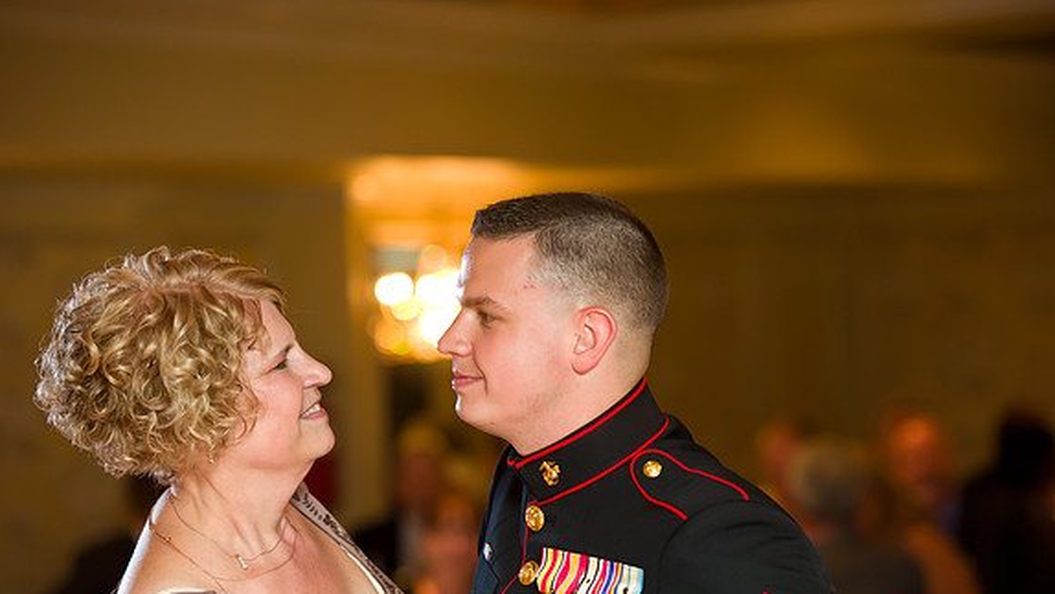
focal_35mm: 127
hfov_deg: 16.9
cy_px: 349
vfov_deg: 9.5
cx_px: 529
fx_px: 3553
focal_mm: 120
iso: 1600
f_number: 3.2
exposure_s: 1/125
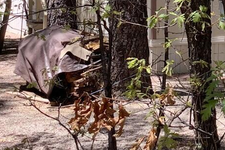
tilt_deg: +0.8
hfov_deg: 19.3
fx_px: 631
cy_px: -24
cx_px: 256
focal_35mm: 101
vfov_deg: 13.2
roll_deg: -0.5
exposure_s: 1/168
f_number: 2.4
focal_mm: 3.3
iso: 25
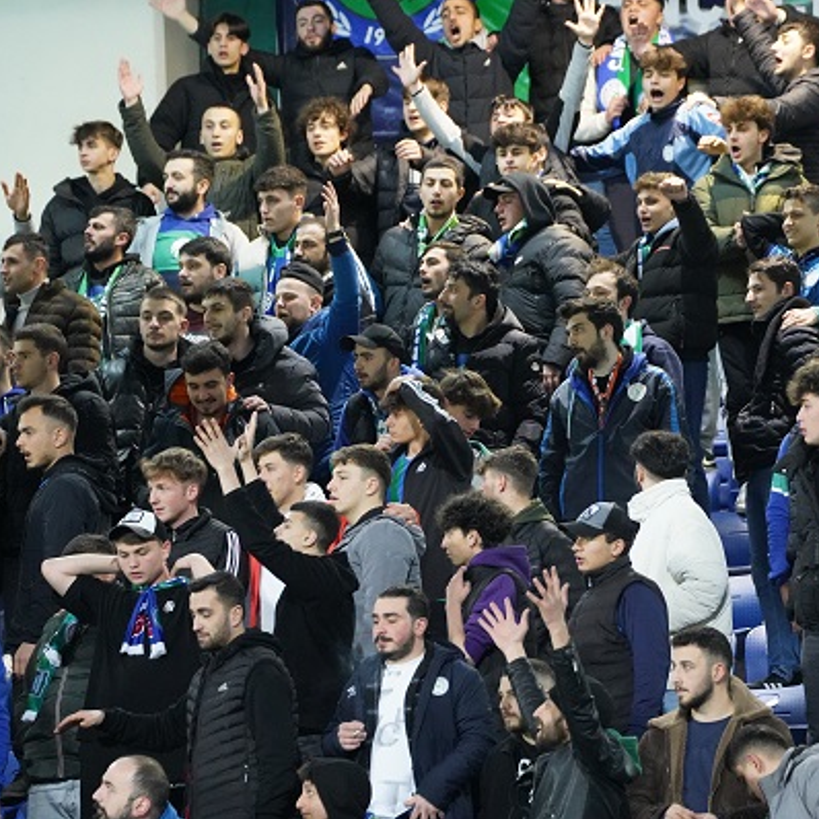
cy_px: 410
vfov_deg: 5.3
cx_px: 543
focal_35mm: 332
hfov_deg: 5.3
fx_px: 8887
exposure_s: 1/160
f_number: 5.6
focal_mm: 259
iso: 12800
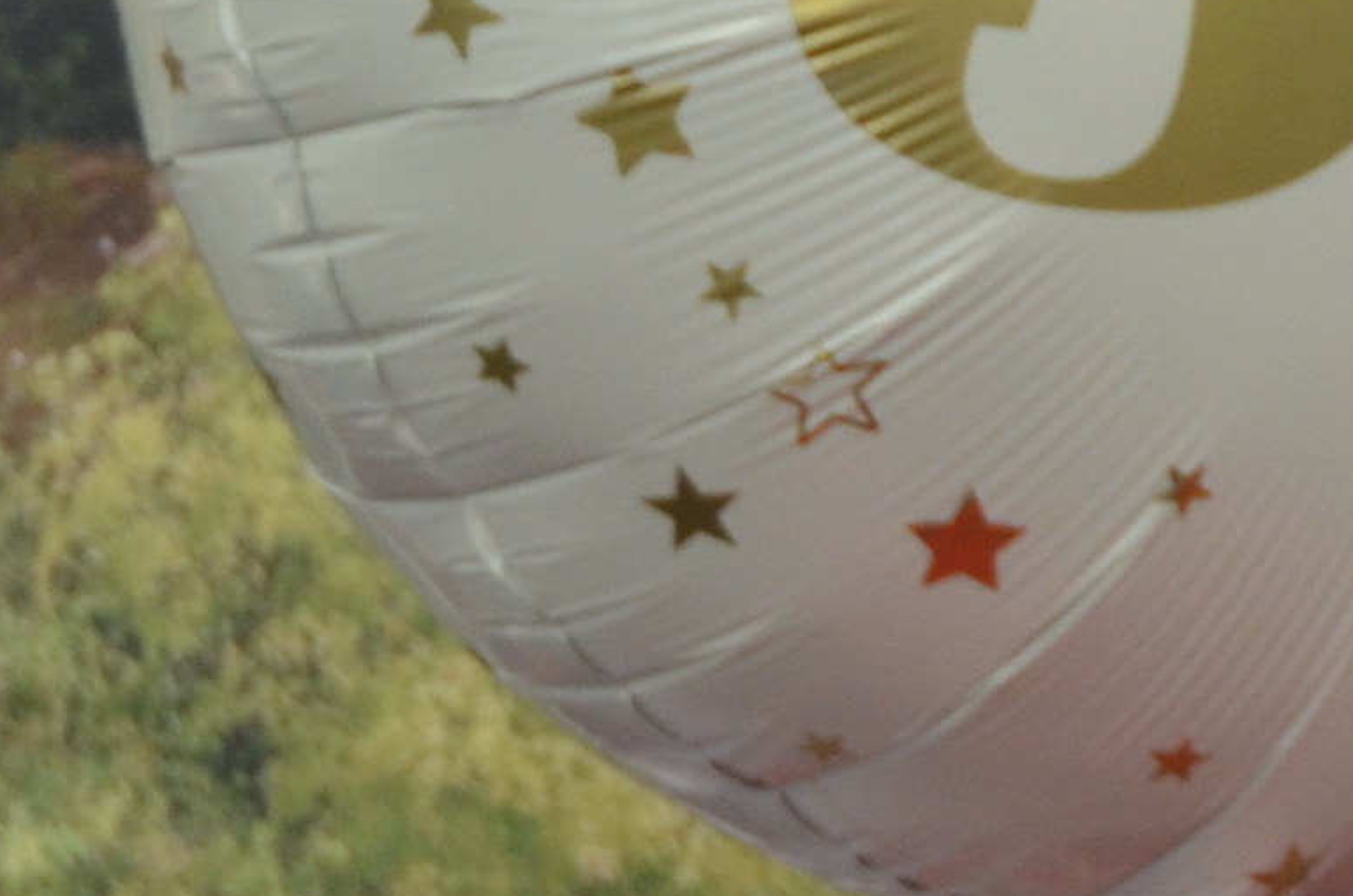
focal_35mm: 404
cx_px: 3393
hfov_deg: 5.0
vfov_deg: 3.4
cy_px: 1651
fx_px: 15155
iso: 500
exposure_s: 1/60
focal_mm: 42
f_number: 4.5
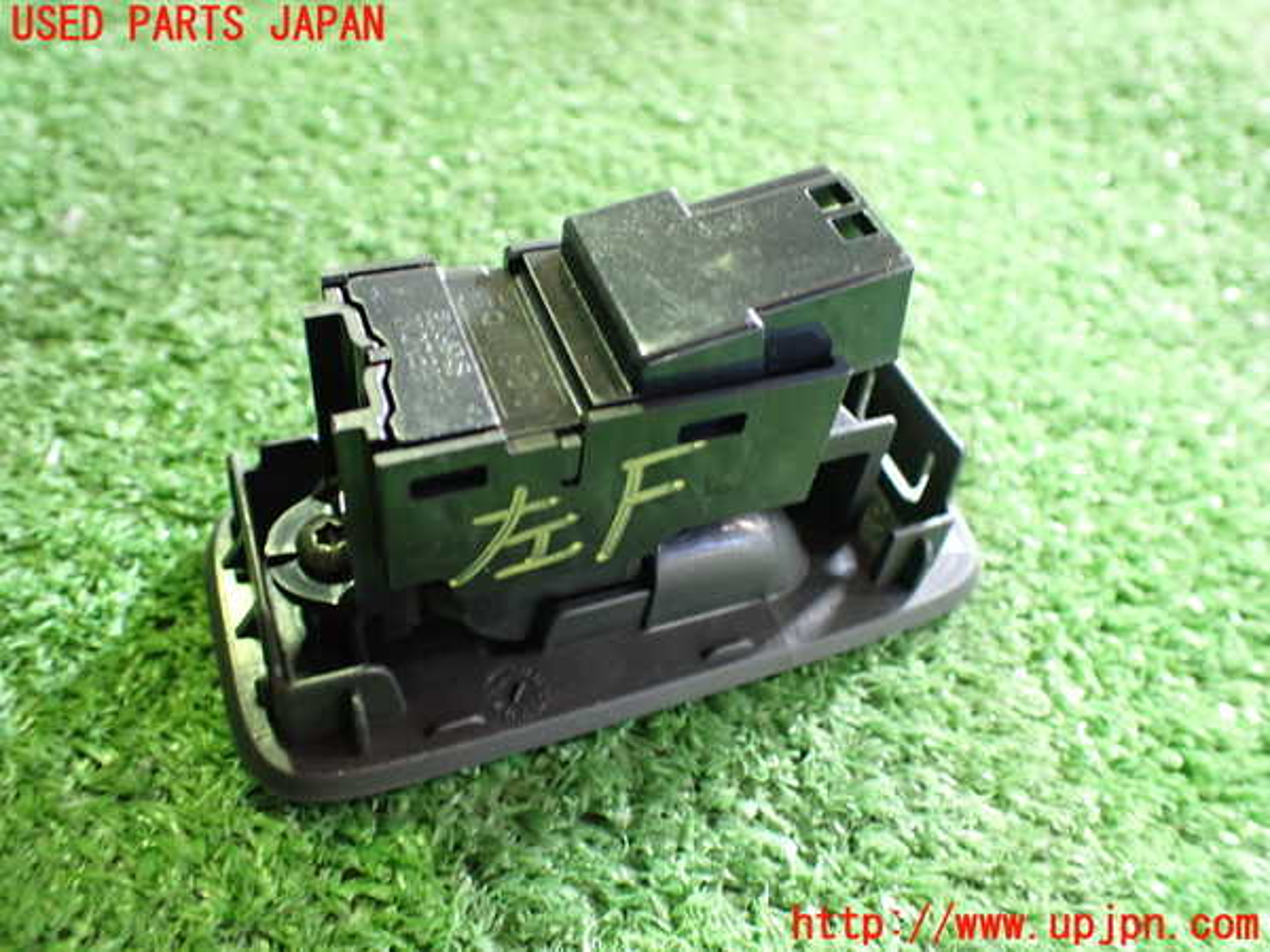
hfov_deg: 60.0
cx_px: 635
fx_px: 1101
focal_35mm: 30
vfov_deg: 46.8
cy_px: 476
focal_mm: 5.4
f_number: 2.3
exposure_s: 1/40
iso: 800
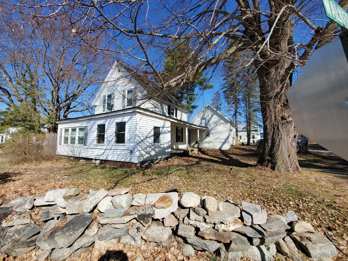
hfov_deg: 106.2
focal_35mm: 13
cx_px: 174
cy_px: 130
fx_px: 131
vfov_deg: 89.9
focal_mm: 1.8
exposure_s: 1/875
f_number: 2.2
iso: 50
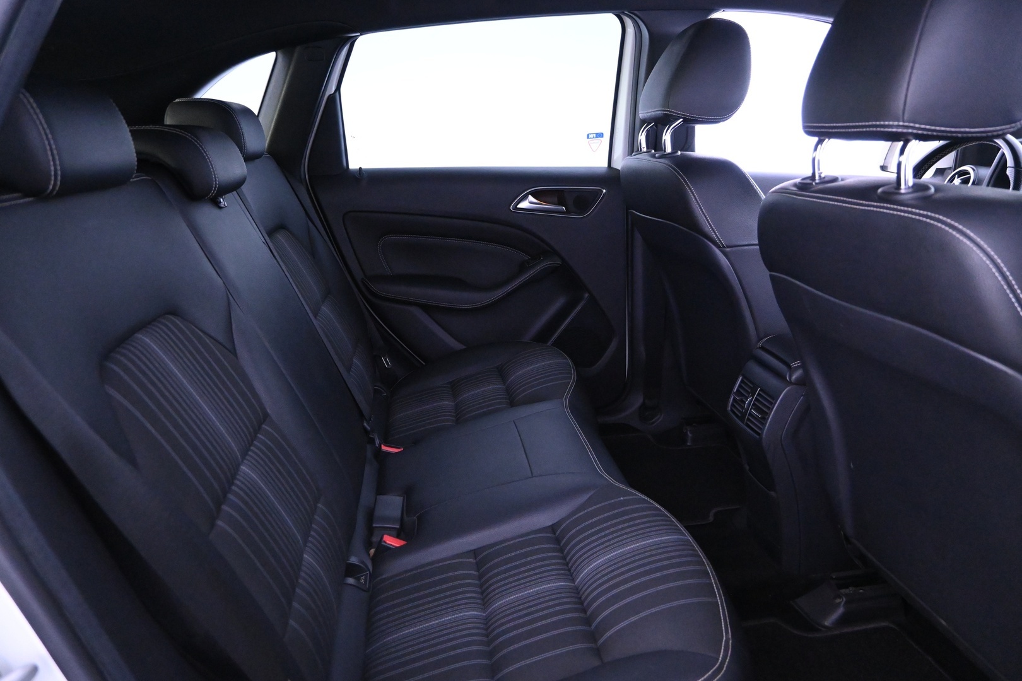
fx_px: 681
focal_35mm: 24
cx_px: 511
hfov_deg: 73.7
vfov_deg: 53.1
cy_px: 340
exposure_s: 1/25
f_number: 3.5
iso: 6400
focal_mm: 16
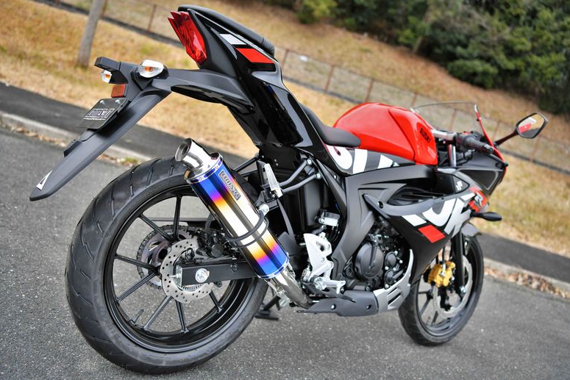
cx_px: 286
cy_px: 187
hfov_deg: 58.7
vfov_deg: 41.1
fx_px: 507
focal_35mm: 32
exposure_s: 1/1000
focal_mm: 31
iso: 800
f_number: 2.8
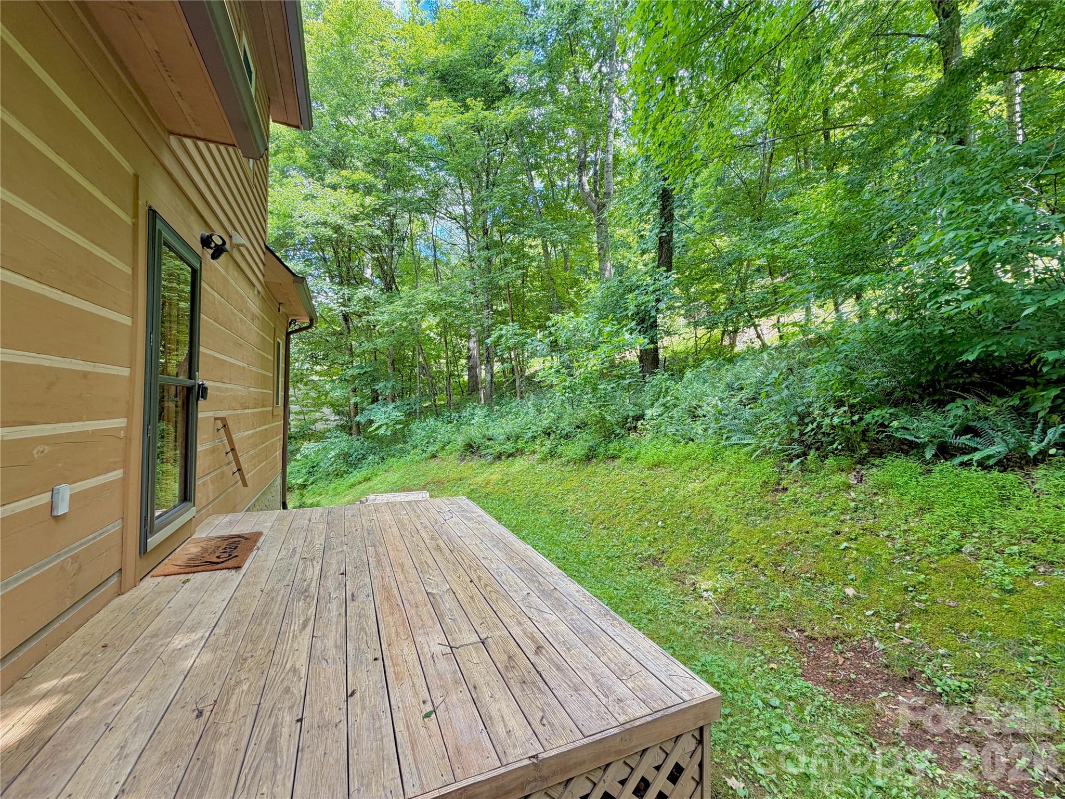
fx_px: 431
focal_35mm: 14
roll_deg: -0.8
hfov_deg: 102.1
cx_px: 532
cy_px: 400
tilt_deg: +1.2
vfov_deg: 85.7
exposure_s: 1/121
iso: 64
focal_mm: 2.22
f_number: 2.2
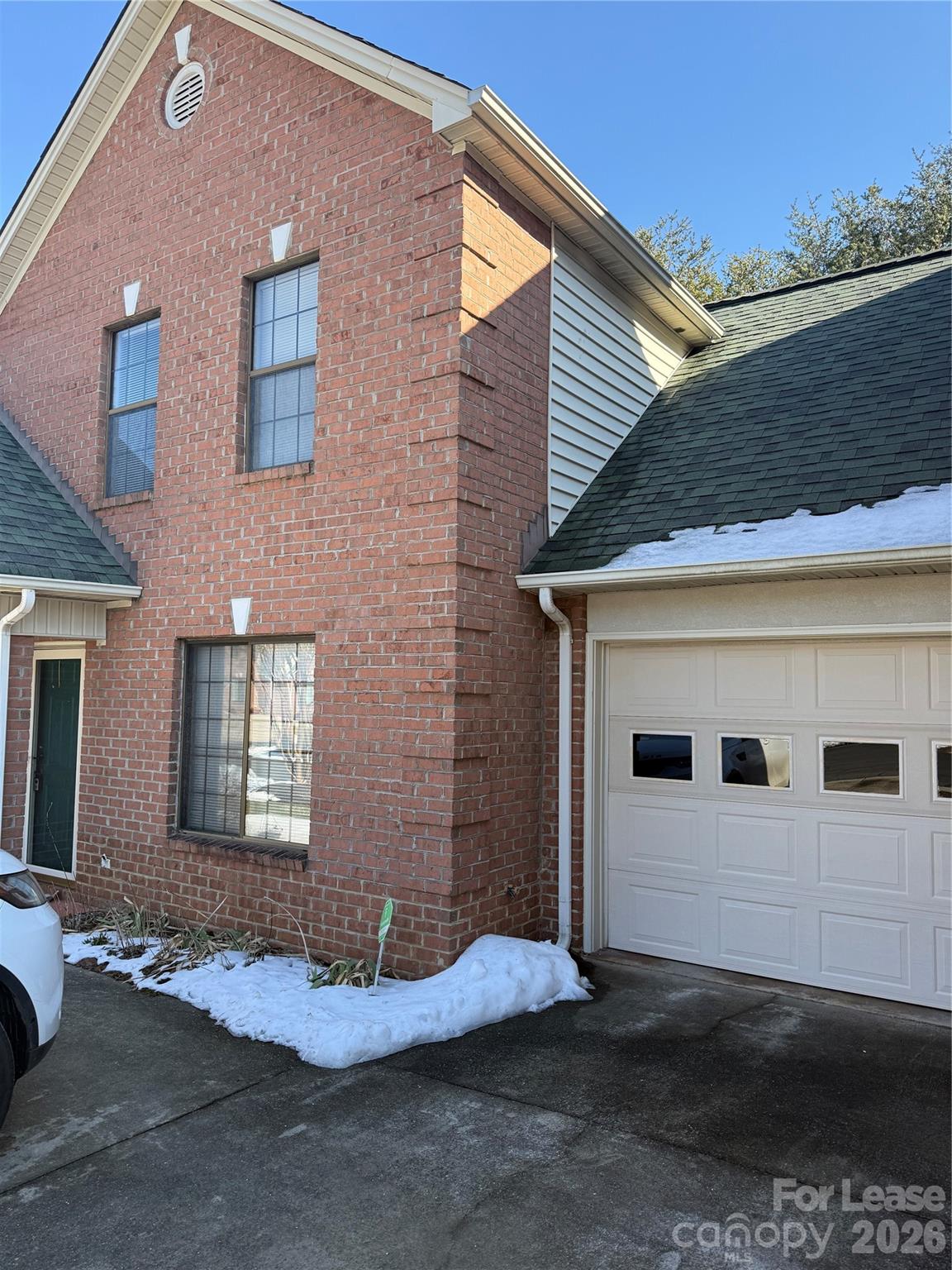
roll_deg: -1.6
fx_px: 880
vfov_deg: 71.6
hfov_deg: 56.8
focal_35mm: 24
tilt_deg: +3.5
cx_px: 476
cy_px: 635
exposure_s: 1/1156
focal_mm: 6.76
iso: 100
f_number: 1.78
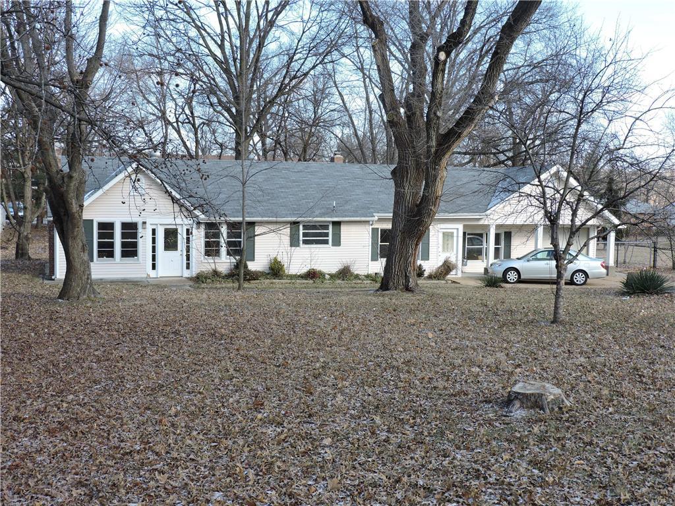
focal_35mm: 43
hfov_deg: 43.9
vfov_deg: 33.6
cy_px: 253
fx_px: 838
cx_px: 338
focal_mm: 7.7
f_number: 3.4
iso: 100
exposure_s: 1/250
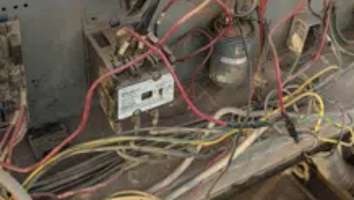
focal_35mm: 46
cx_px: 226
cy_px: 11
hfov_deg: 44.1
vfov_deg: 25.1
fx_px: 432
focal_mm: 5.56
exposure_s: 1/127
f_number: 1.8
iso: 50
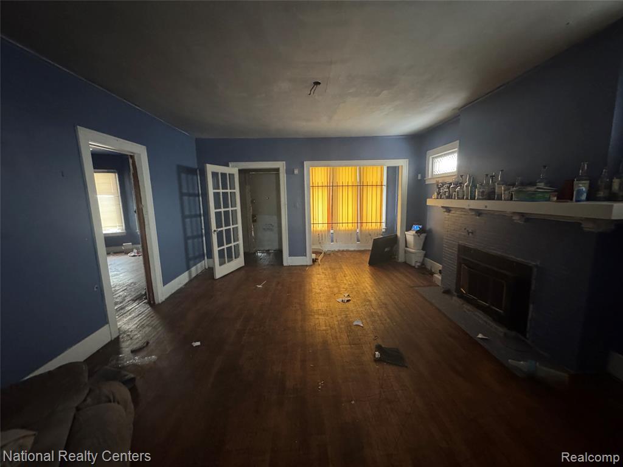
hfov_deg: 102.1
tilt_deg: -8.9
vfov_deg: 85.7
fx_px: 252
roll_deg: +0.5
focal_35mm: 14
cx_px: 312
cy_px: 234
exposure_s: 1/40
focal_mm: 2.22
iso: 1000
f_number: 2.2
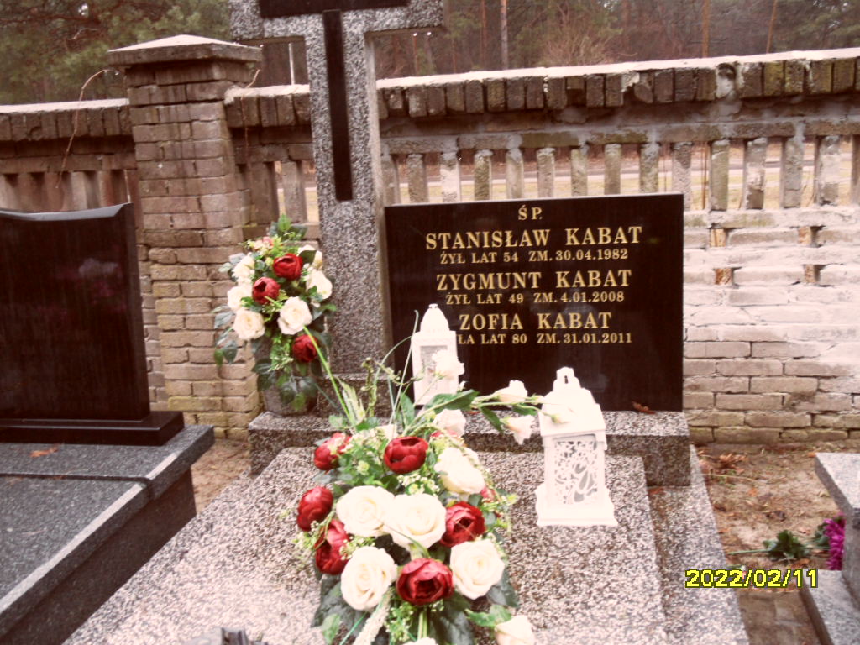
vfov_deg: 44.2
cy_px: 322
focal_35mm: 32
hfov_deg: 56.8
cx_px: 430
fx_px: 795
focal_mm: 5.3
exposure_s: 1/30
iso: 200
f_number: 3.4
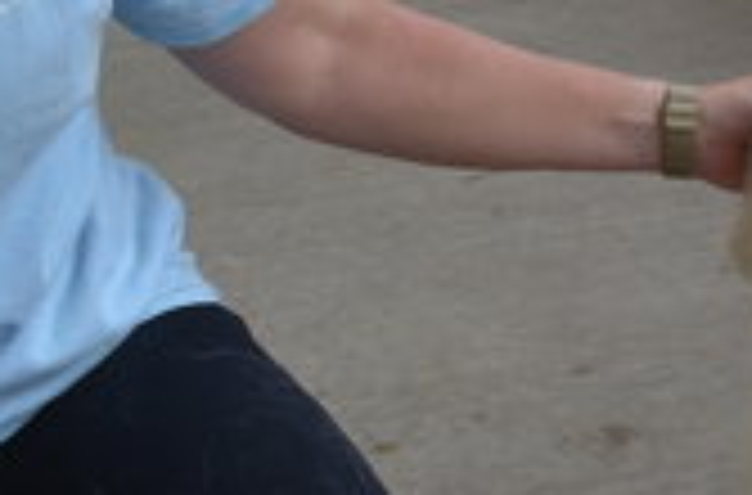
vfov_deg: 14.8
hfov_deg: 19.8
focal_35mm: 90
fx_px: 1873
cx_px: 1112
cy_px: 493
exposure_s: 1/125
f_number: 5.6
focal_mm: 20
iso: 200
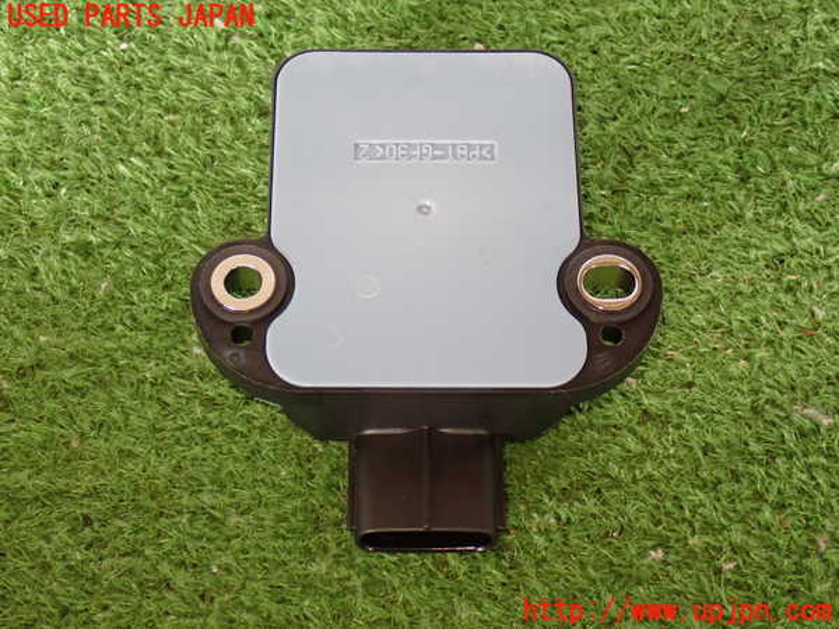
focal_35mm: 71
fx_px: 1721
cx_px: 420
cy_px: 314
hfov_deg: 27.4
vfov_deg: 20.7
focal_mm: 12.73
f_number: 3.9
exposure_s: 1/40
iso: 800
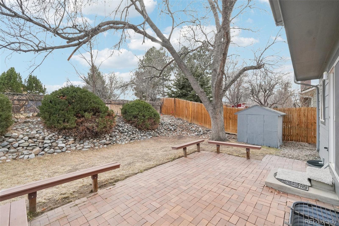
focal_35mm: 15
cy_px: 113
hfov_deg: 100.4
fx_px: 141
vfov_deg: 77.3
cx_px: 170
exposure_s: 1/320
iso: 800
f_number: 8
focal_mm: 10
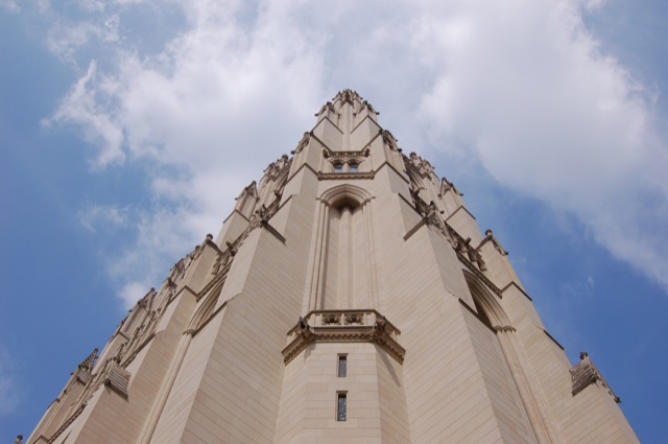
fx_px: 612
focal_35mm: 33
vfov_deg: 39.9
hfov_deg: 57.3
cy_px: 222
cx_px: 334
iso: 200
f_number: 10
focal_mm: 22
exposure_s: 1/400
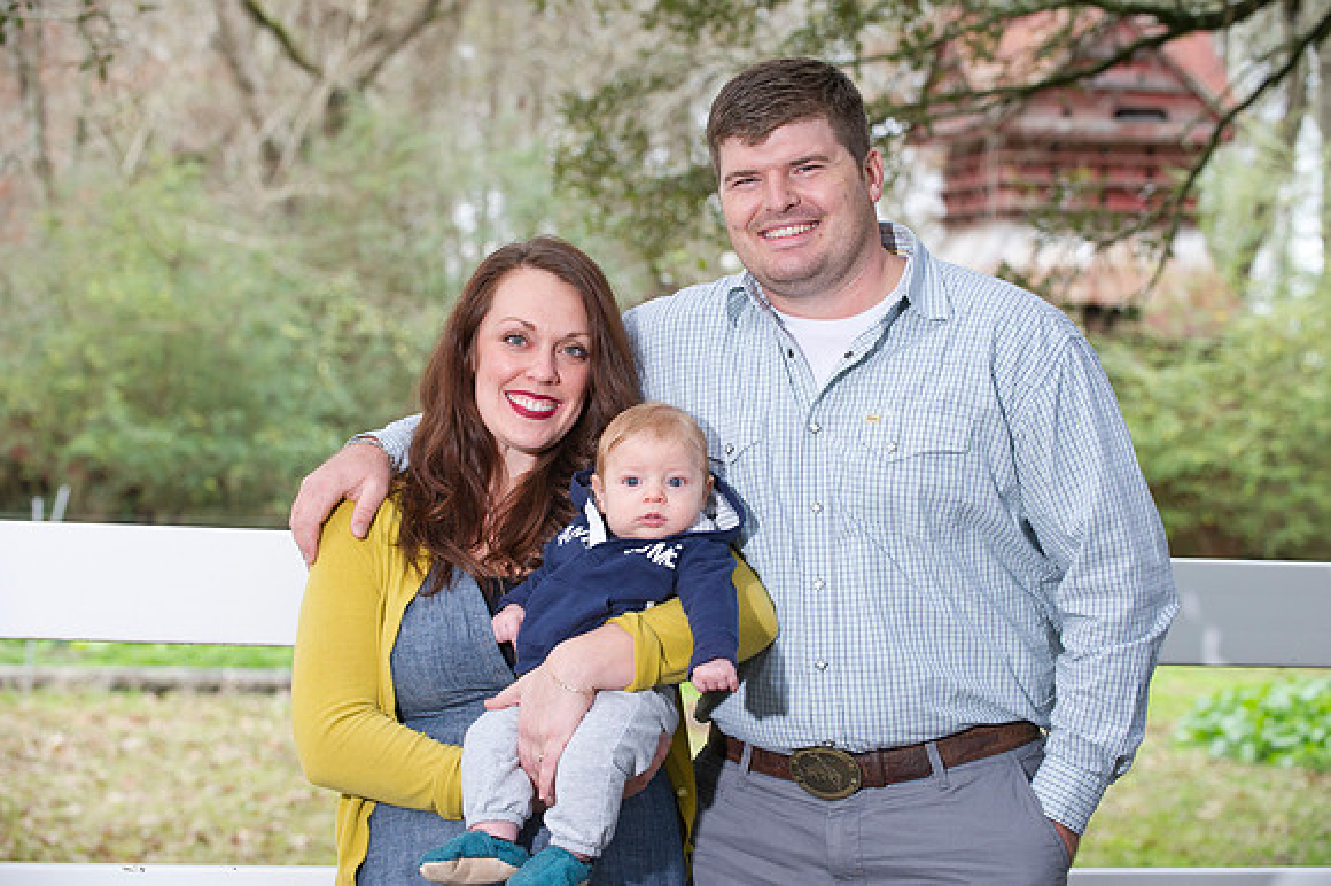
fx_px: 3510
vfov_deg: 14.4
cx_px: 666
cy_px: 443
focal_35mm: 95
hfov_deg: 21.5
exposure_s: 1/125
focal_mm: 95
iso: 800
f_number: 5
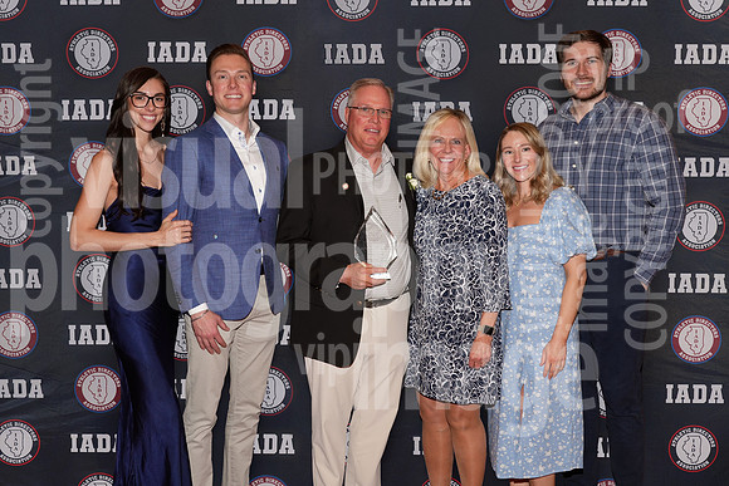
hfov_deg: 44.5
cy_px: 243
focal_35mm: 44
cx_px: 364
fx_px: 891
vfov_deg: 30.5
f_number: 8
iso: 800
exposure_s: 1/80
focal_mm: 44
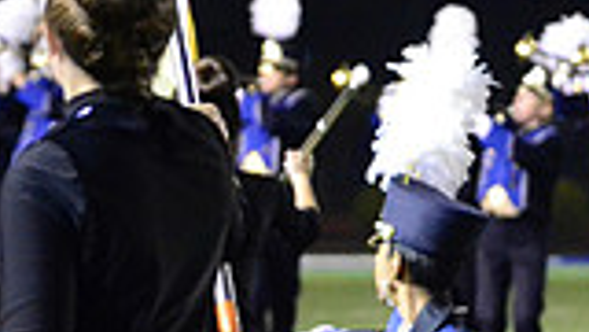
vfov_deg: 1.1
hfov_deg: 1.9
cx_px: 55
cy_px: 262
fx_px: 17711
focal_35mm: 1134
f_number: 2.8
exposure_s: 1/400
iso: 6400
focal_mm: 200
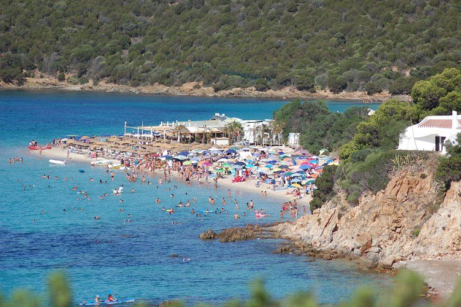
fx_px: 2591
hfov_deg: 10.2
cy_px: 154
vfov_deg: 6.8
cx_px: 230
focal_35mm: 202
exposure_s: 1/2000
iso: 360
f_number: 5.6
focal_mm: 135
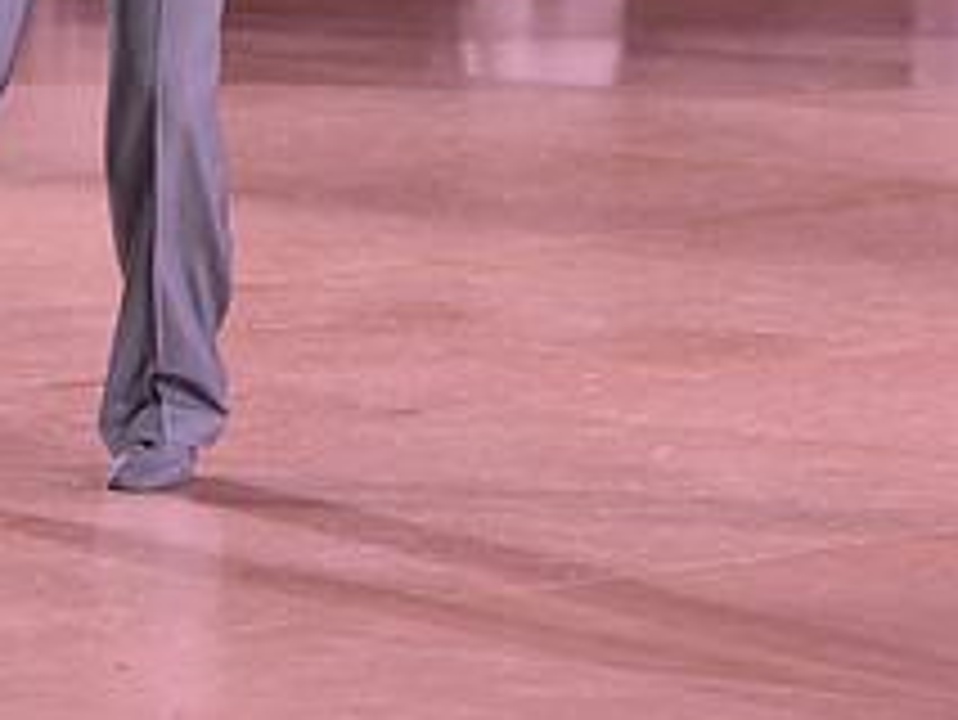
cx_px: 187
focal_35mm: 432
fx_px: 11962
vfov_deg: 3.4
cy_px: -554
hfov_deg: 4.6
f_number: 5.6
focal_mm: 165
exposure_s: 1/320
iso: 2500
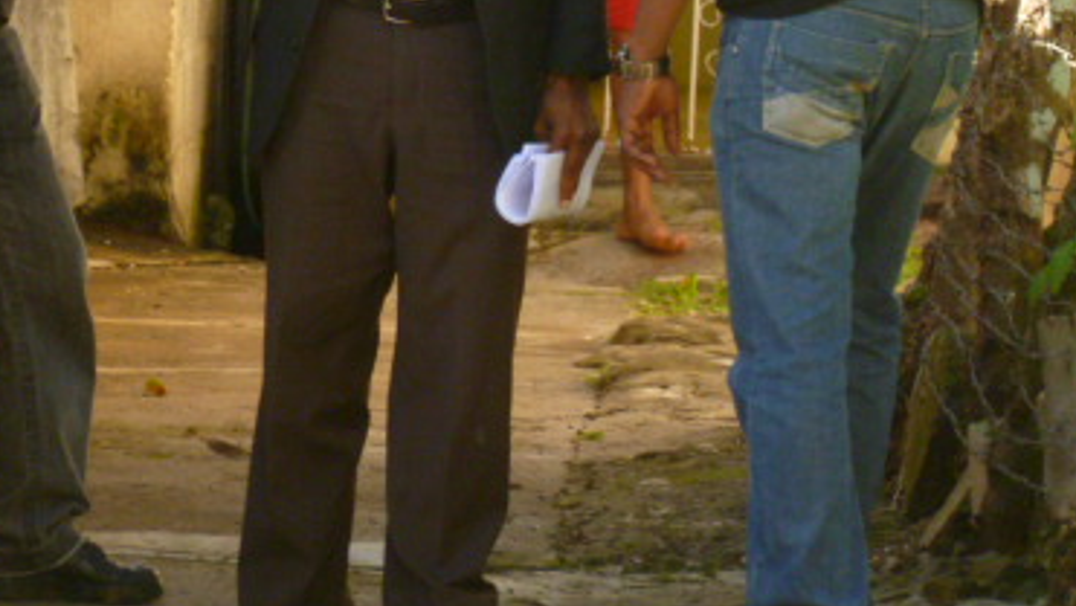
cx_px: 421
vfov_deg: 2.9
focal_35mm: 421
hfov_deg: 5.1
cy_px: -55
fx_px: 12016
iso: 400
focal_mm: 40
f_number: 5.9
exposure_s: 1/160
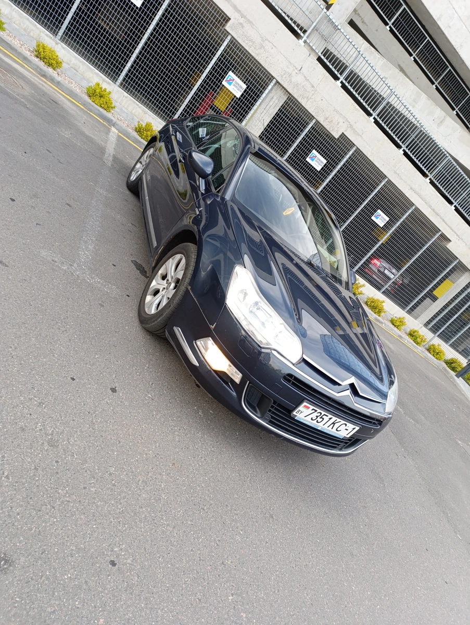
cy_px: 312
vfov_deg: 73.9
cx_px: 235
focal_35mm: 23
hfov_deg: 59.0
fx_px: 415
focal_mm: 6.14
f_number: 1.6
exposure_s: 1/100
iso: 400
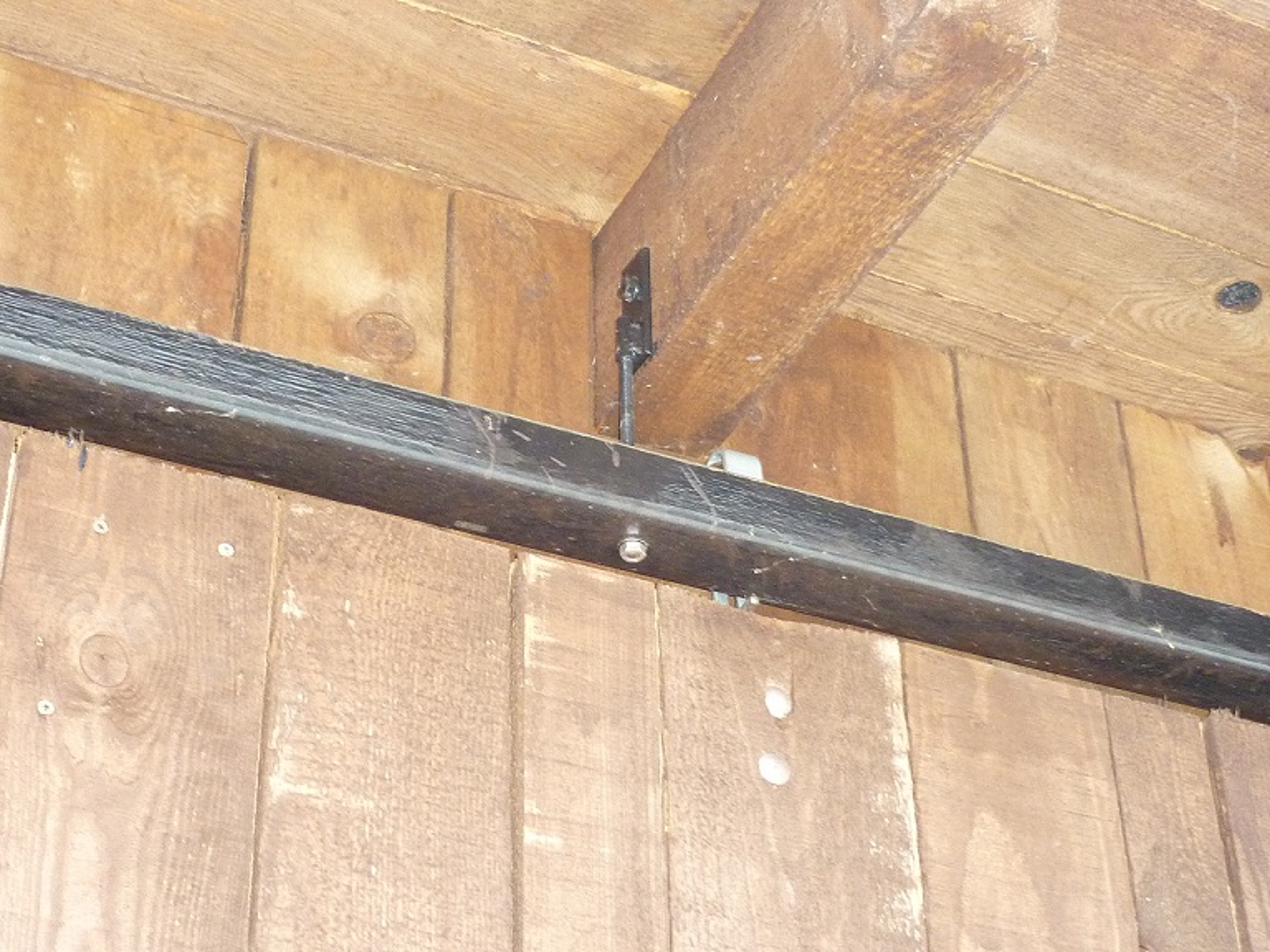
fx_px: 2348
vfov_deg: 22.9
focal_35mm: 64
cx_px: 635
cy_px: 476
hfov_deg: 30.3
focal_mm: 7.4
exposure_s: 1/30
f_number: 3.1
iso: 320
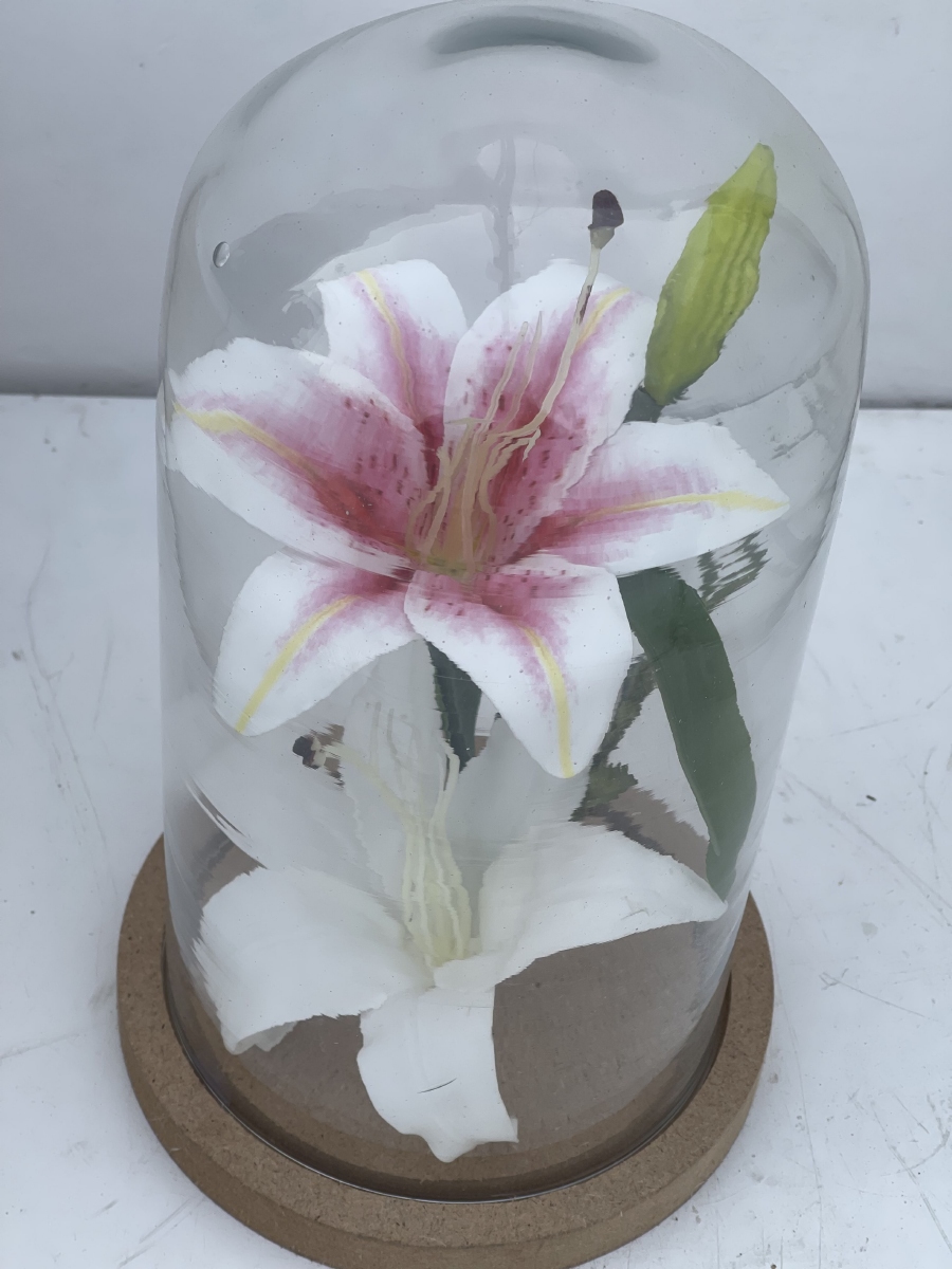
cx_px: 476
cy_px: 634
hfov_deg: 22.9
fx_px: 2347
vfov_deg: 30.3
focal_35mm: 64
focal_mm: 7.5
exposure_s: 1/401
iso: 20
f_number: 2.2
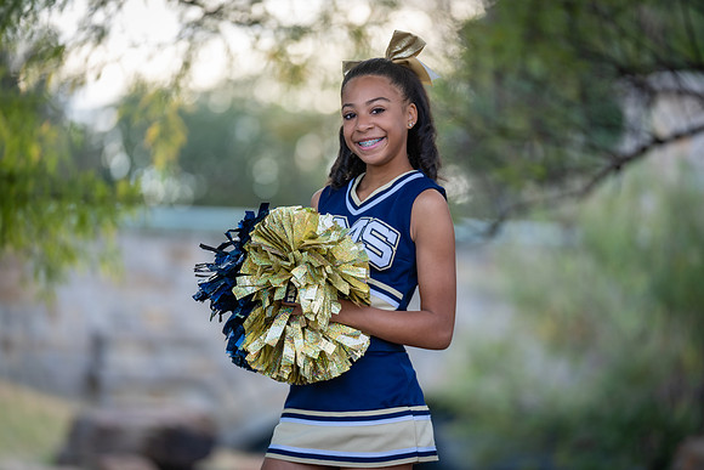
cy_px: 235
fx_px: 3266
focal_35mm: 167
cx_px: 352
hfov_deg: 12.3
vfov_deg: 8.2
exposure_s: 1/320
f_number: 2.8
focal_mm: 167
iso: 250
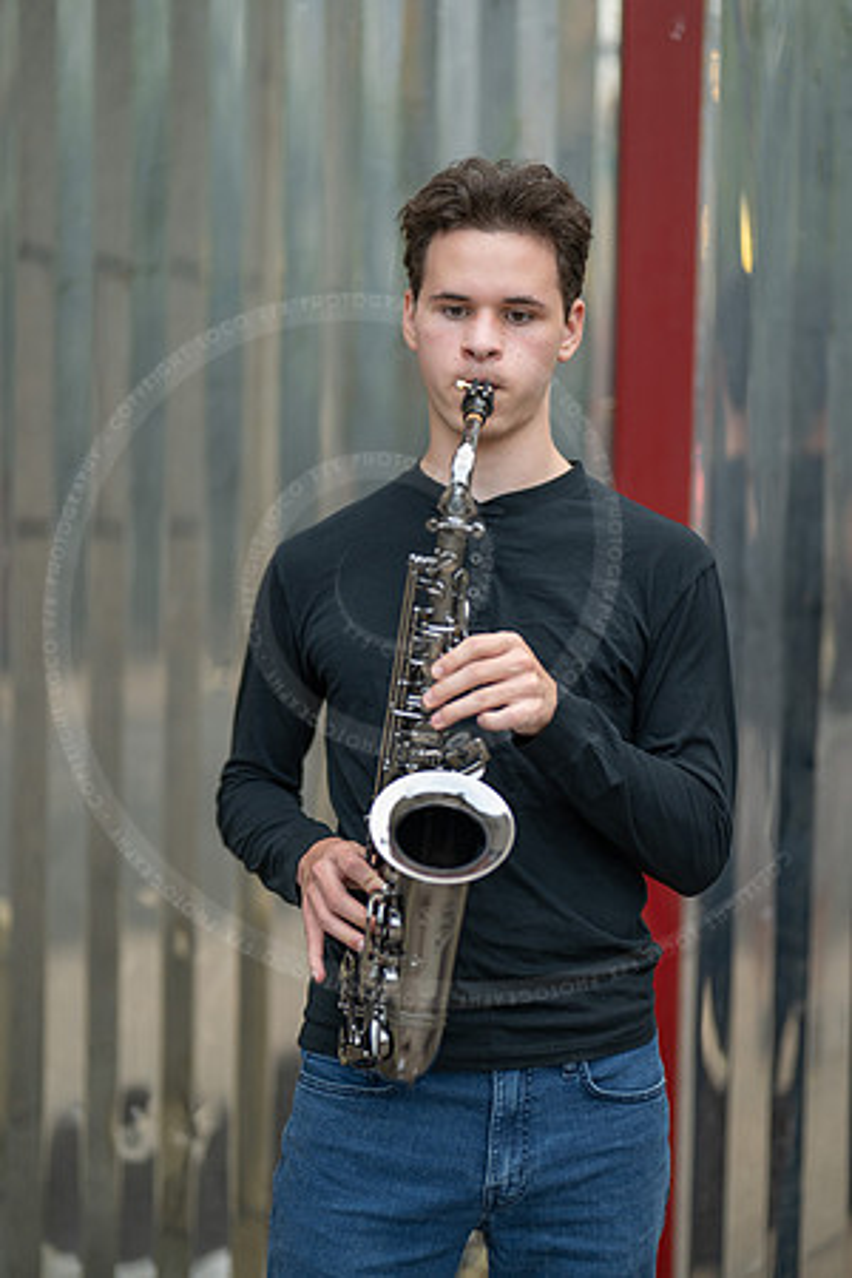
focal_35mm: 85
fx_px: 3017
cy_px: 639
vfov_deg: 23.9
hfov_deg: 16.1
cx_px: 426
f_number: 1.2
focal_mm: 85
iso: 250
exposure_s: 1/320
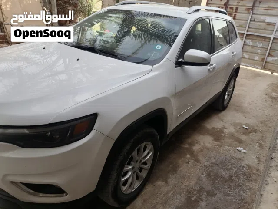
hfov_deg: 65.3
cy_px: 104
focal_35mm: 27
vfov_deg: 51.4
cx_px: 139
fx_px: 217
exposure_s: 1/211
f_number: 1.8
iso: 50
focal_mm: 5.3
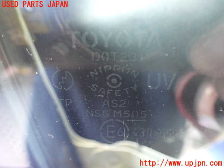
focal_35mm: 30
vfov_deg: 46.8
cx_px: 112
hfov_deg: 60.0
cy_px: 84
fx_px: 194
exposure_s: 1/30
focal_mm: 5.4
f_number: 2.3
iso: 800
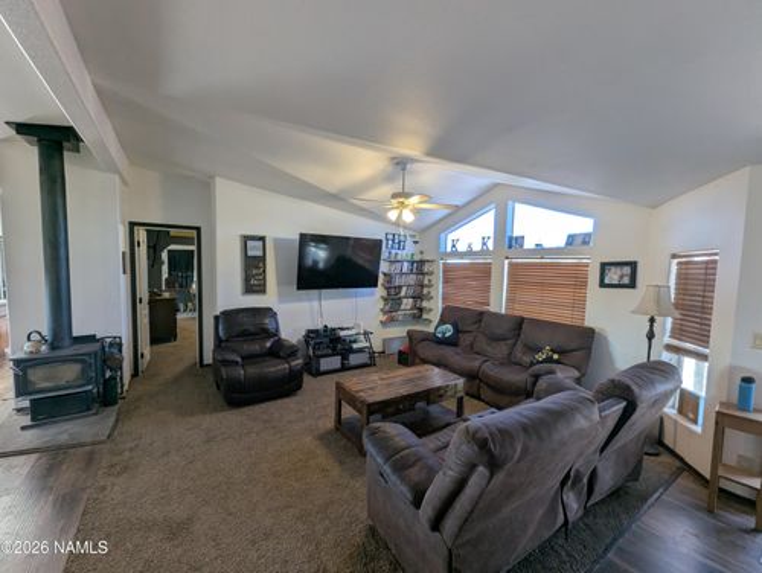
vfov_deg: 90.0
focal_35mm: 13
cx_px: 381
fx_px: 286
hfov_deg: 106.1
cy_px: 286
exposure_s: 1/34.6
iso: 64
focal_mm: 1.95
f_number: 2.2
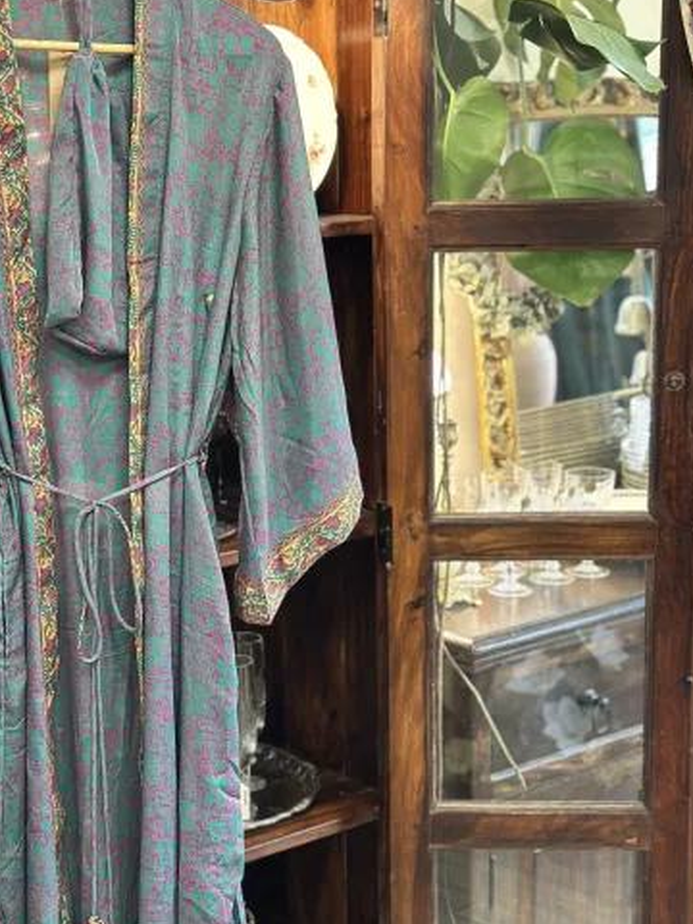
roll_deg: +0.1
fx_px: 1869
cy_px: 510
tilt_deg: -12.8
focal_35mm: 70
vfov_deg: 27.8
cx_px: 257
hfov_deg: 21.0
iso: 400
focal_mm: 6.86
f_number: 1.78
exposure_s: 1/47
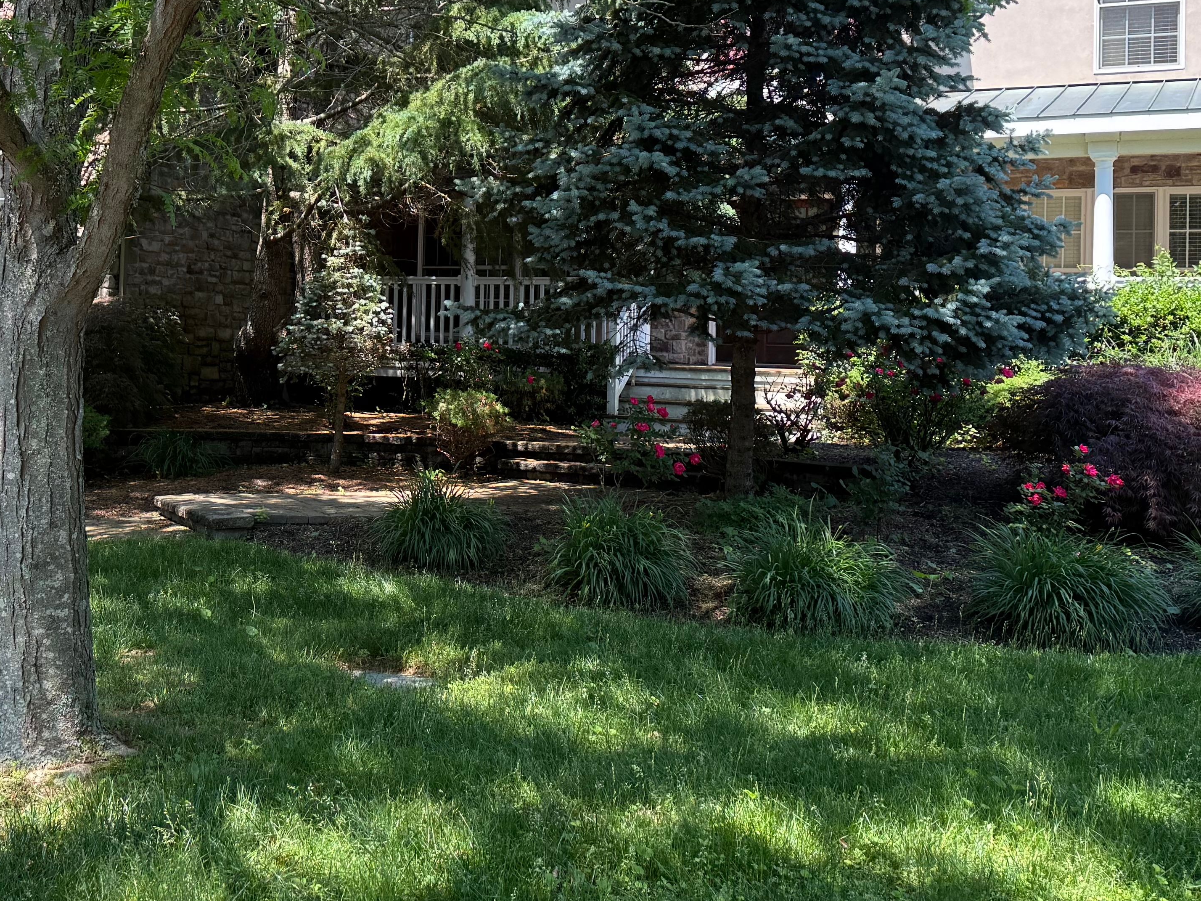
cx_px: 304
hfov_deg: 38.7
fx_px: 1665
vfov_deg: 30.1
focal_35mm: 48
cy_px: 303
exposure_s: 1/750
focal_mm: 6.76
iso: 100
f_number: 1.78
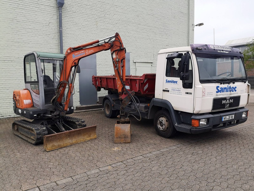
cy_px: 96
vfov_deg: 51.4
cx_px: 127
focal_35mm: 27
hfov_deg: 65.3
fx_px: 198
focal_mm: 3.95
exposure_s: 1/887
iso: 50
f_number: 1.8
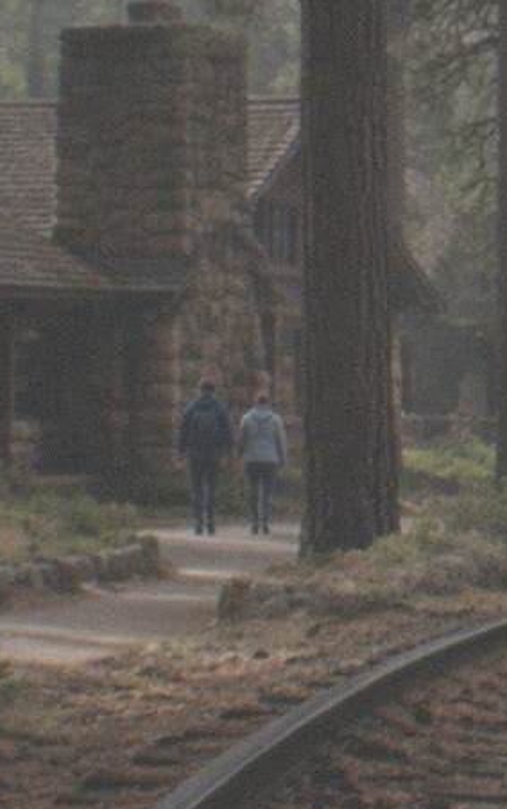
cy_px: 448
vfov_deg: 20.6
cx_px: 1018
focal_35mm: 101
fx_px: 2230
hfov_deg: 11.6
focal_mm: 35
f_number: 5
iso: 500
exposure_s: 1/1250
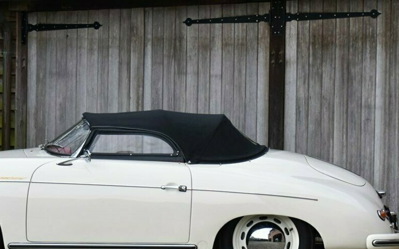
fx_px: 1011
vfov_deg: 14.0
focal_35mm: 93
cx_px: 120
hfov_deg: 22.2
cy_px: 194
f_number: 5.6
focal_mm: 40
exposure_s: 1/250
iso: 320
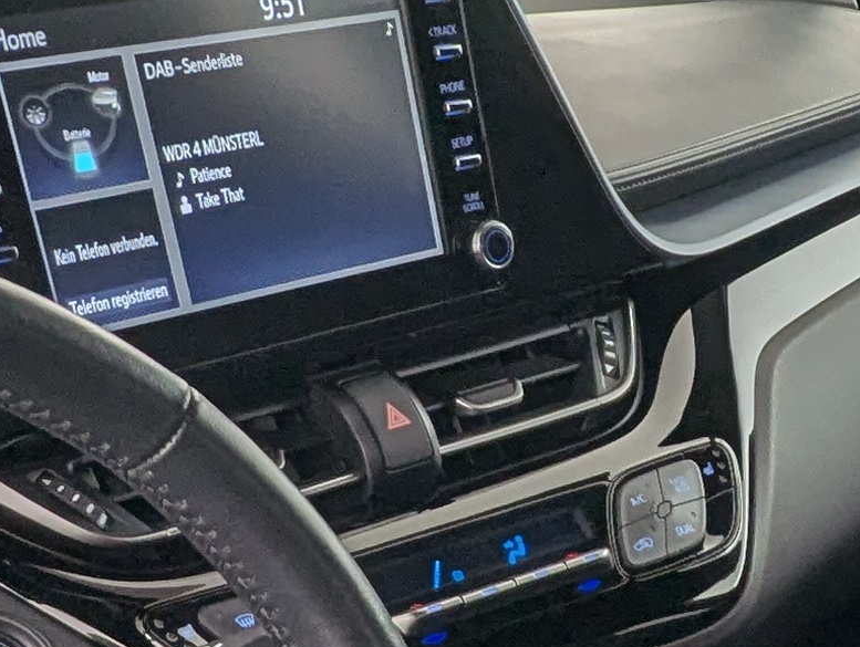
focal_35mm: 84
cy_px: 910
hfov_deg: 22.5
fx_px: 2090
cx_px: 817
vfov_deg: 16.4
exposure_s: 1/60.8
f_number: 2.2
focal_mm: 2.35
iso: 42
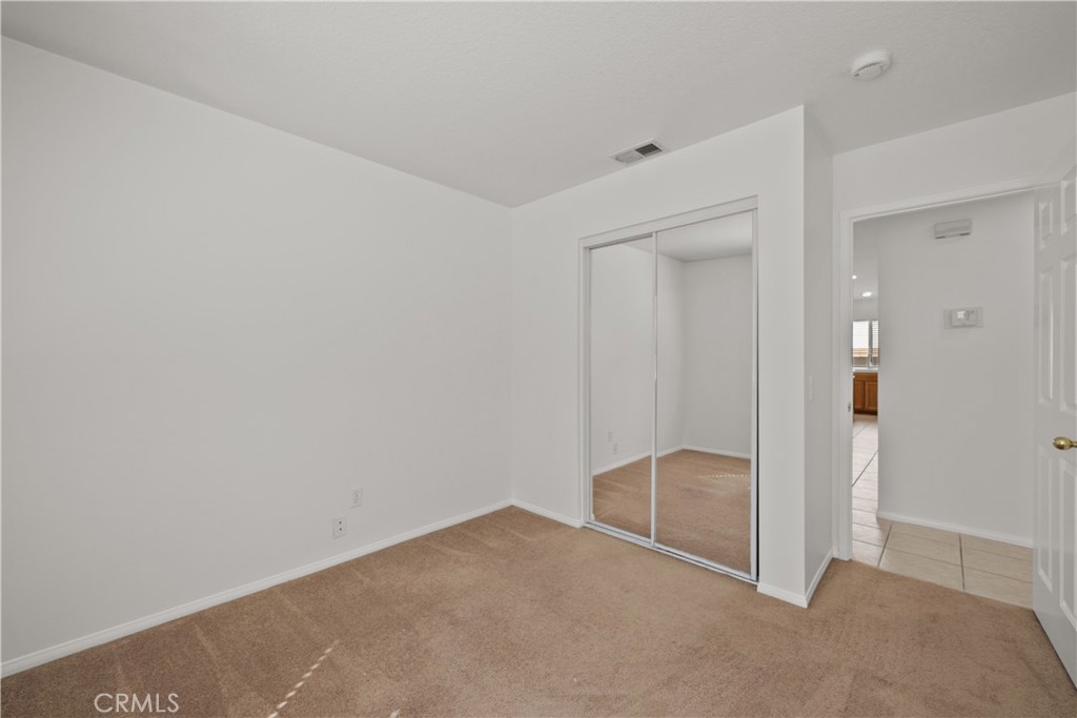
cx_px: 538
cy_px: 359
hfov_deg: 104.2
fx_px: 419
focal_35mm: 14
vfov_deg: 81.2
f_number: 9
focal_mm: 14
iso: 100
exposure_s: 1/4
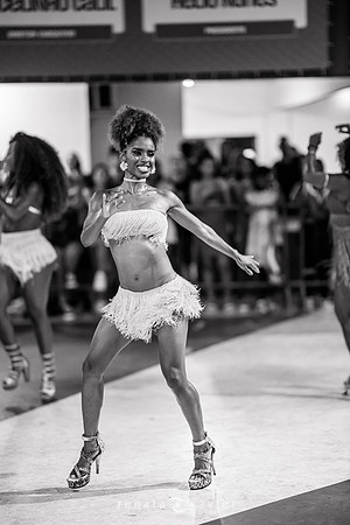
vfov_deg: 23.9
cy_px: 262
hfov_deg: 16.1
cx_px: 175
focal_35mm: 85
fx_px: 1239
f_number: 1.2
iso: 1000
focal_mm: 85
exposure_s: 1/500
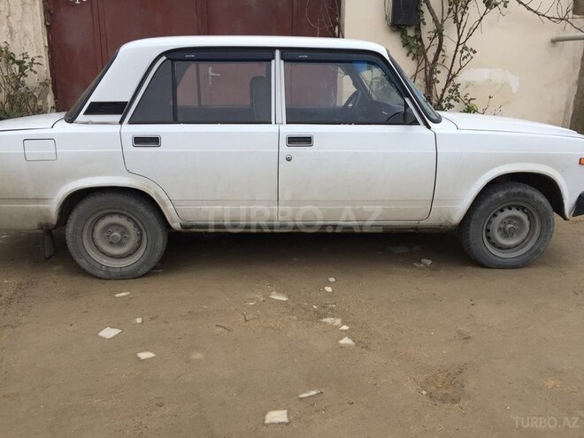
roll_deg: -2.0
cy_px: 219
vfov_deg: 48.2
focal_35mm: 29
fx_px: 489
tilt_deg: -15.4
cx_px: 292
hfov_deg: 61.7
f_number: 2.2
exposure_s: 1/100
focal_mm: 4.15
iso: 50
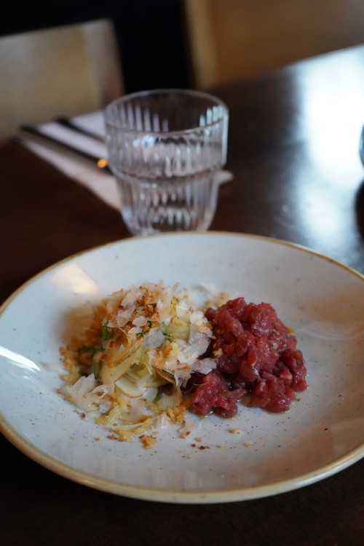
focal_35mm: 49
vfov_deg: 40.3
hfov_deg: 27.5
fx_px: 743
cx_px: 182
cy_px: 273
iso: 12800
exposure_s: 1/400
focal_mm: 49
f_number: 4.5
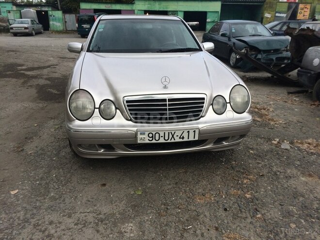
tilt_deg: -18.0
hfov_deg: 61.7
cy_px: 120
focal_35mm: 29
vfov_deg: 48.2
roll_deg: -0.8
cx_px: 160
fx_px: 268
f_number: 2.2
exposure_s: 1/1026
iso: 32
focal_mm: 4.15
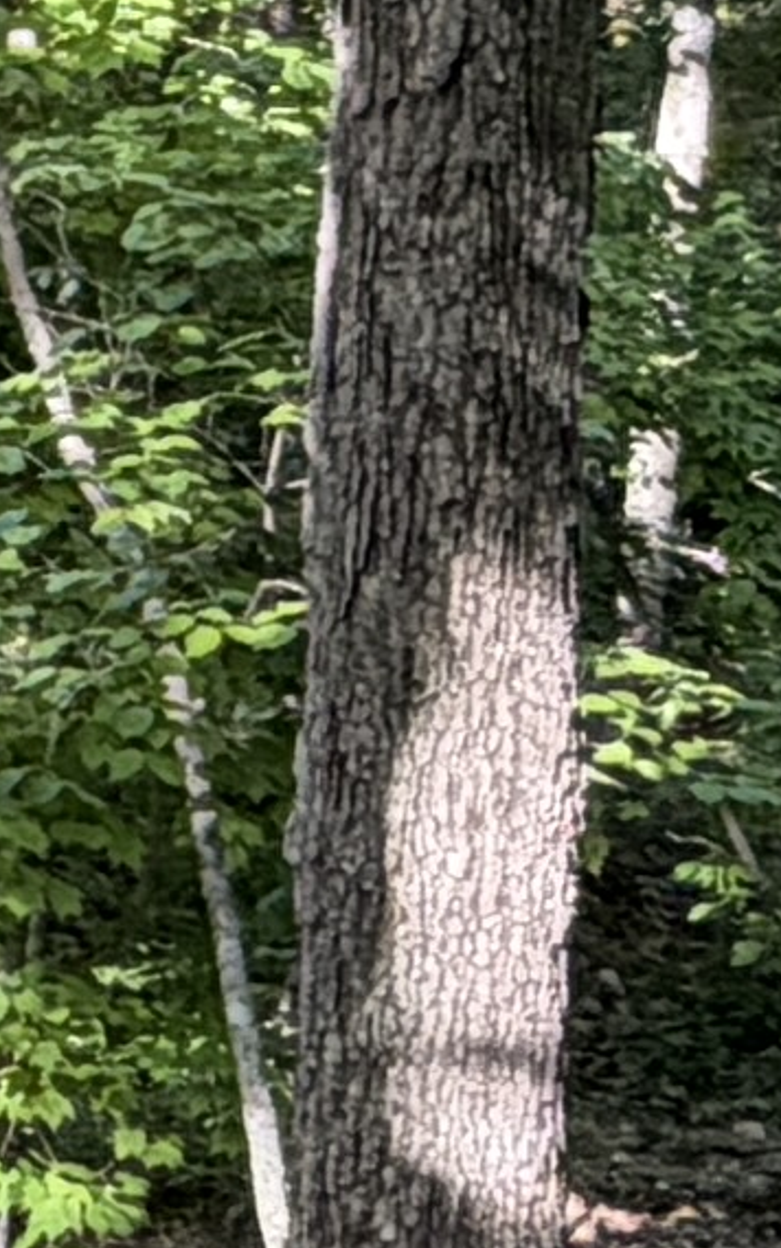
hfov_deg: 8.0
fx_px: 5070
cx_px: -1253
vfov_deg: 13.9
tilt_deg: -9.9
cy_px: 79
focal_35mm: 149
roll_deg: -0.1
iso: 100
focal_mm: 2.22
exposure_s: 1/121
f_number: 2.2
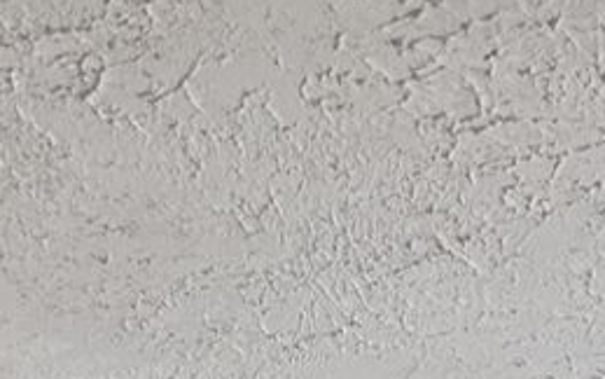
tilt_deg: -6.1
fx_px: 3727
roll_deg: -0.1
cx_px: 540
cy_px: 2538
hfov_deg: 9.2
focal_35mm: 226
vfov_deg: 4.2
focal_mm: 6.76
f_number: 1.78
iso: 100
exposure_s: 1/120
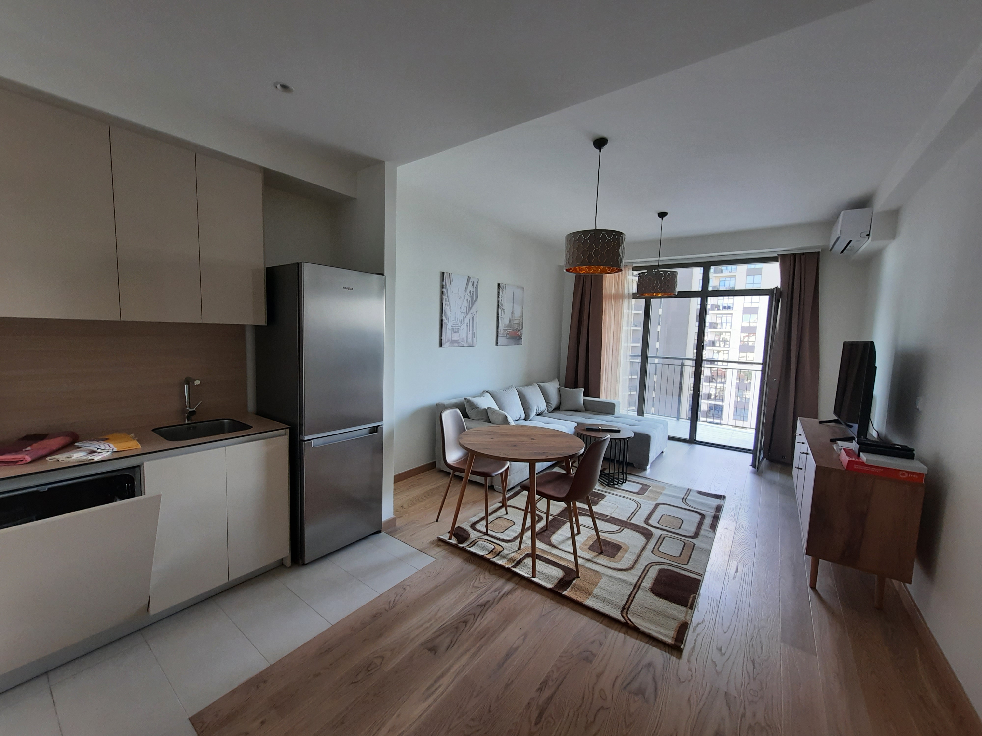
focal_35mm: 13
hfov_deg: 106.2
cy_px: 368
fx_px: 369
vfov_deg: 89.9
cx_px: 491
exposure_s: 1/50
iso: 64
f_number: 2.2
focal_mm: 1.74
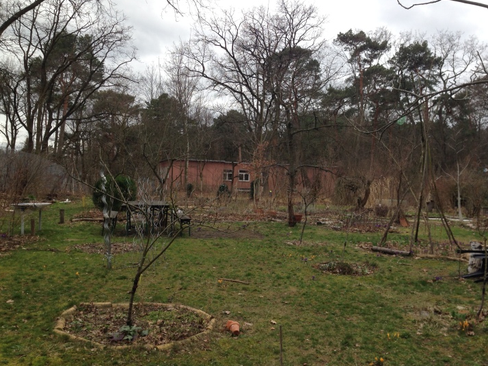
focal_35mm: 37
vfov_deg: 38.6
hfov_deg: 50.1
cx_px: 269
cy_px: 184
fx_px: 521
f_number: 2.4
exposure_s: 1/199
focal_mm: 4.12
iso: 50
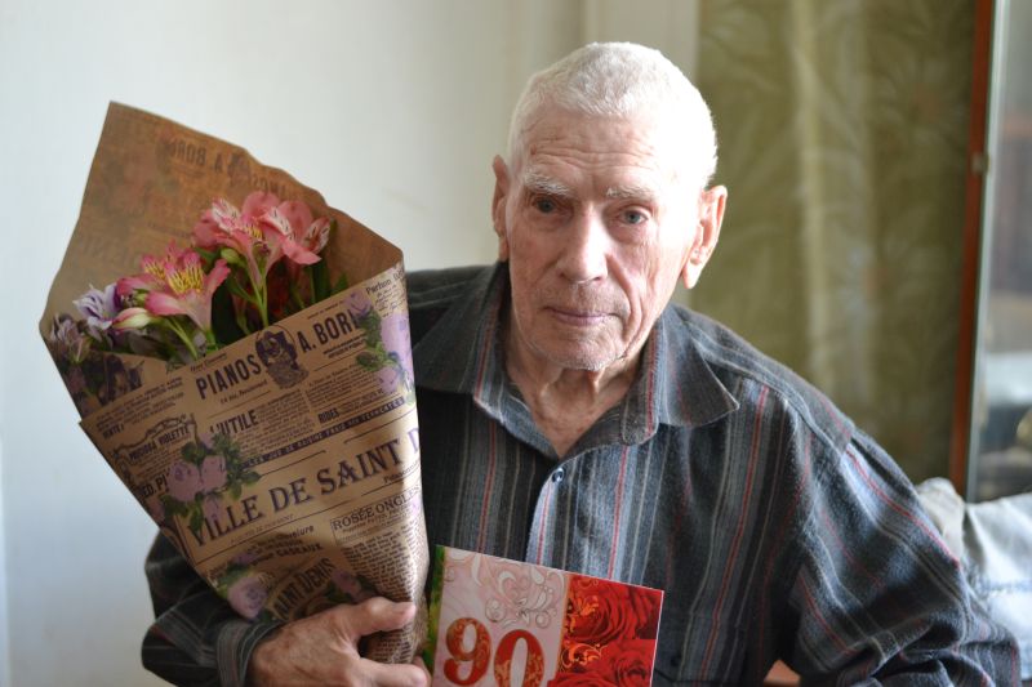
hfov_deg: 27.0
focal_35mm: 75
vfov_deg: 18.2
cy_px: 344
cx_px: 516
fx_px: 2149
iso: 560
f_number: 1.8
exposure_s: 1/60
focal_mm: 50
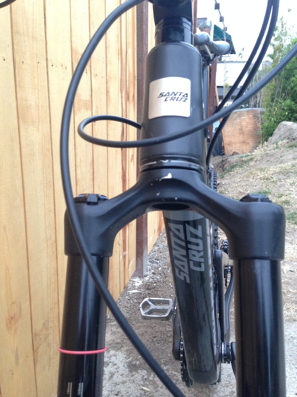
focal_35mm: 33
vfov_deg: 55.4
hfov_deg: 42.9
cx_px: 148
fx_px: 378
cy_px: 198
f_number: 2.4
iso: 250
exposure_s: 1/20
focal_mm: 4.12
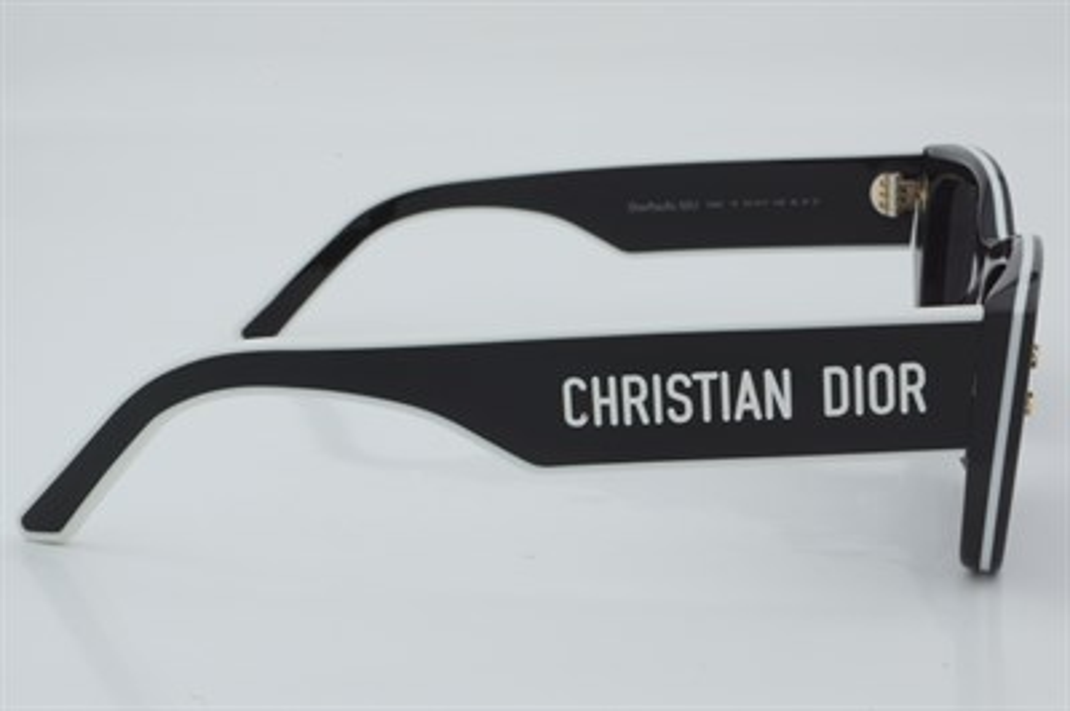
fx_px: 2227
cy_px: 356
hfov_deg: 27.0
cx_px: 535
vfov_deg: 18.2
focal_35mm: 75
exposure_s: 1/4
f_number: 29
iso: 100
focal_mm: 50
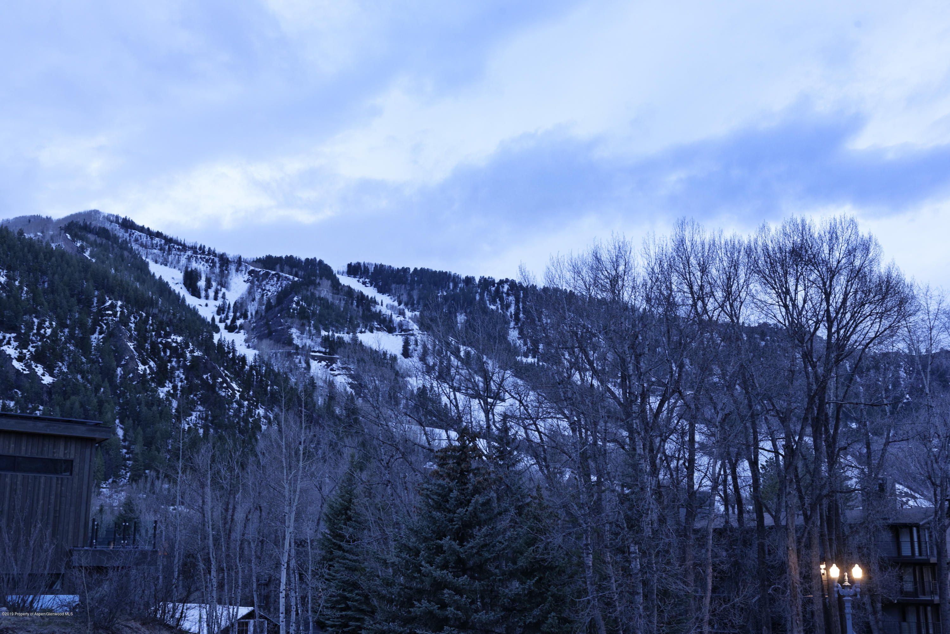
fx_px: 1056
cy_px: 317
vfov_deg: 33.4
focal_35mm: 40
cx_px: 475
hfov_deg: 48.4
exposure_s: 1/1.6
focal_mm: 40
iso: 400
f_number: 9
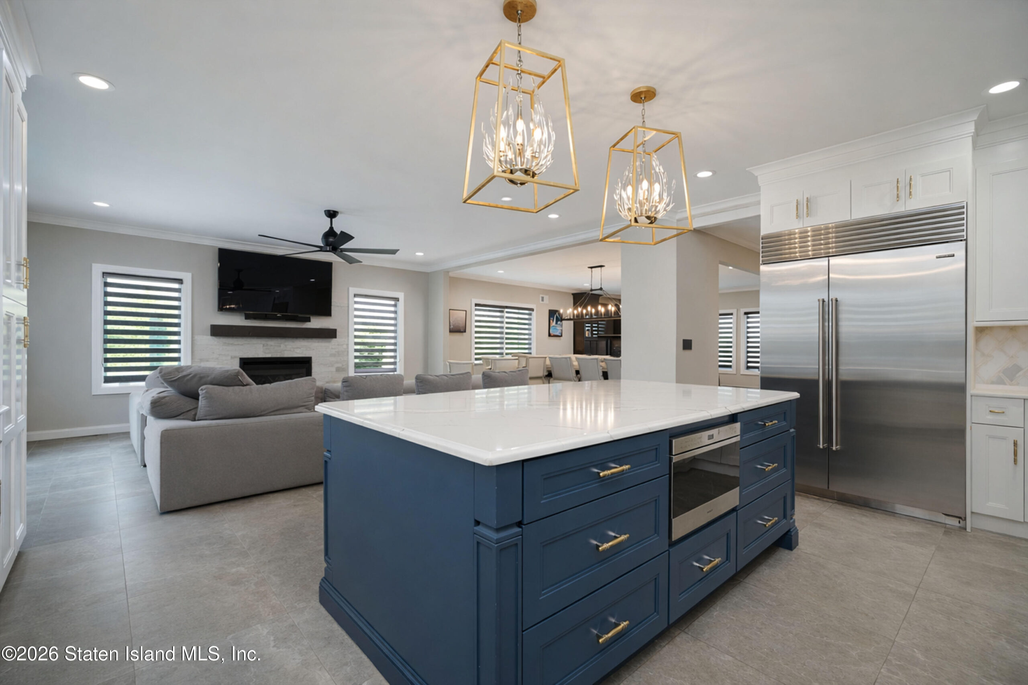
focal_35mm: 16
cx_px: 514
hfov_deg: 95.0
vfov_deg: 72.1
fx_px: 471
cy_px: 342
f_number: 4
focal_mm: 16.5
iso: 64
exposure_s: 1/20
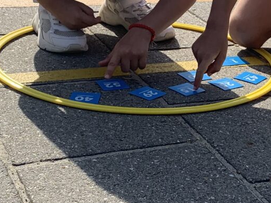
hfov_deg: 20.1
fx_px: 759
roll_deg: -4.7
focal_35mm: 97
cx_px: 208
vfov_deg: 15.2
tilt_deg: -21.6
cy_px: 101
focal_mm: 4.25
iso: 25
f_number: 1.8
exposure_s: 1/1560
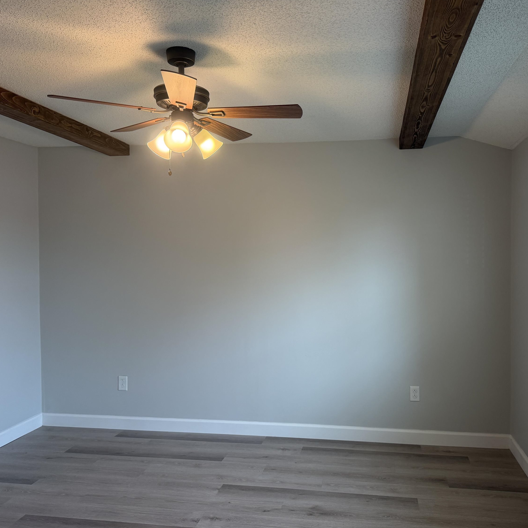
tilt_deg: -1.0
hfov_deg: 55.4
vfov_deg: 55.6
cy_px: 264
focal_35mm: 29
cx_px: 304
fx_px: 500
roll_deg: +0.0
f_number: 1.78
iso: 125
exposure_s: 1/188
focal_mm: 6.76
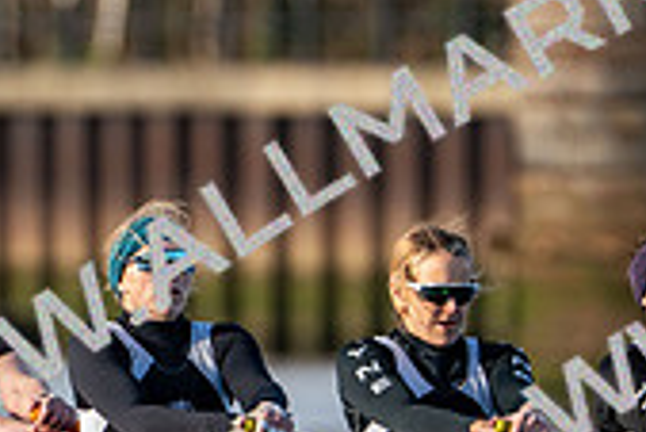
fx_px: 34356
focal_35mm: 1913
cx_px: 245
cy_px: 507
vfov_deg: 0.7
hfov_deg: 1.1
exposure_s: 1/2000
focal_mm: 559
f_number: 6.3
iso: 800
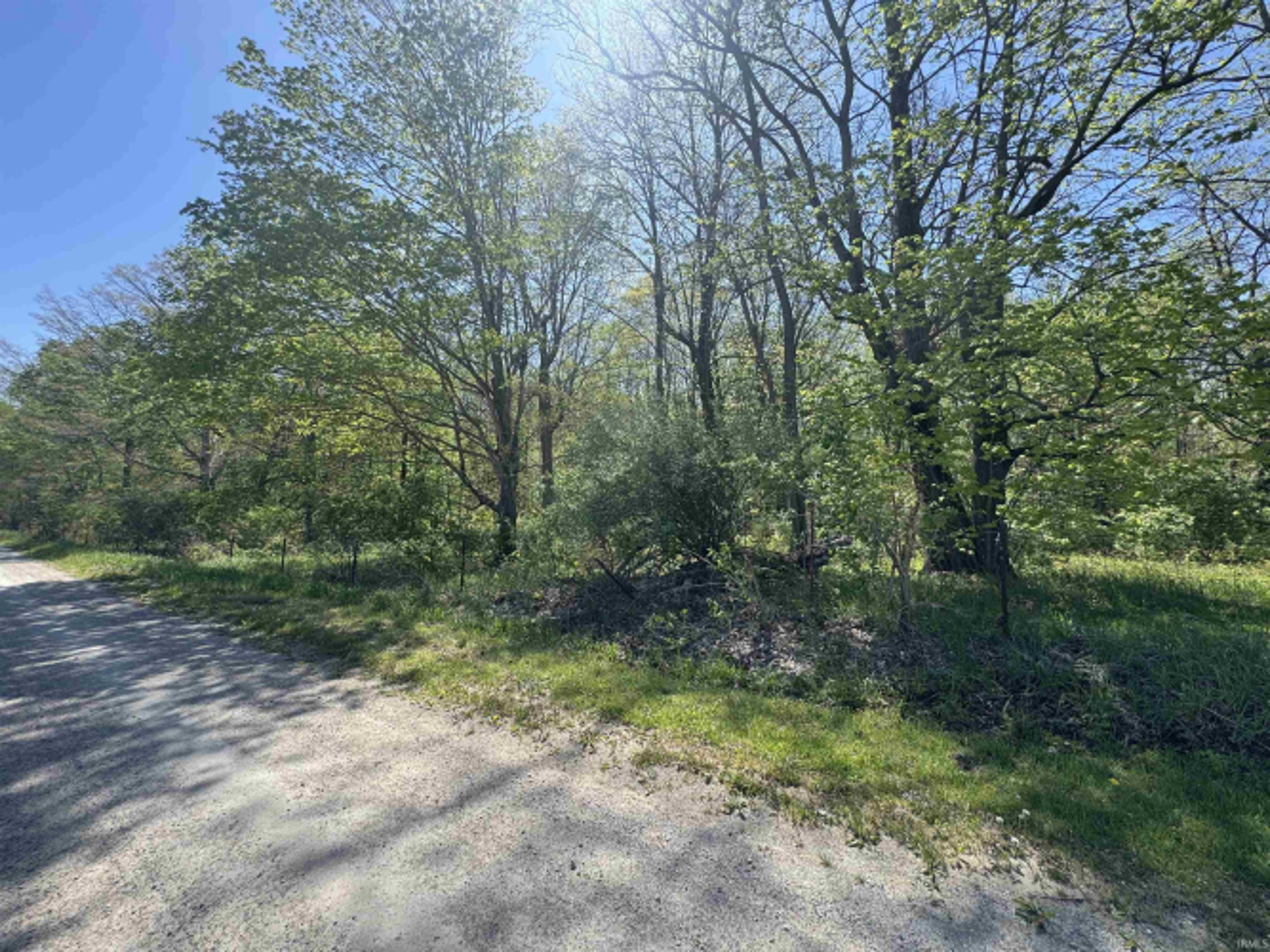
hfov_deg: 102.1
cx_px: 635
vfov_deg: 85.7
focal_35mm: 14
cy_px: 476
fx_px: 514
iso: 40
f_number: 2.2
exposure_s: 1/610
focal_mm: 2.22
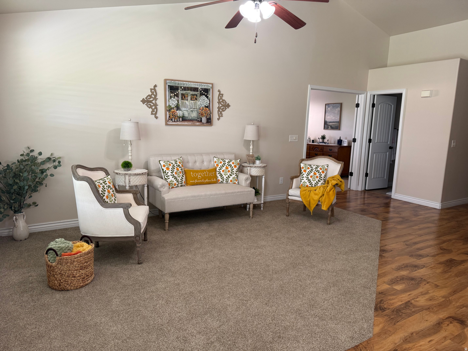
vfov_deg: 56.8
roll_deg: -1.9
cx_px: 234
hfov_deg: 71.6
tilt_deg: -9.2
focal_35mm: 24
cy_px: 176
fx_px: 324
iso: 125
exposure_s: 1/60
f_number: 1.78
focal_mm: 6.76
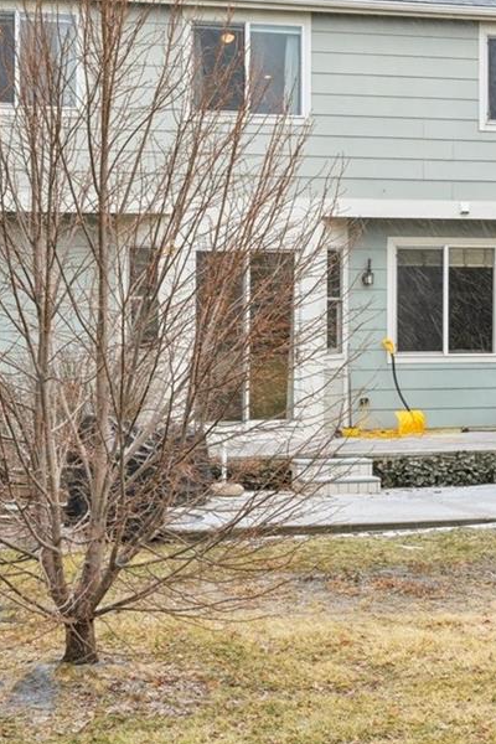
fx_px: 1653
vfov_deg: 25.2
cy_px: 250
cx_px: 274
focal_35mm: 80
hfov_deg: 17.1
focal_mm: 30
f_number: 8
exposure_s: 1/30
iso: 100
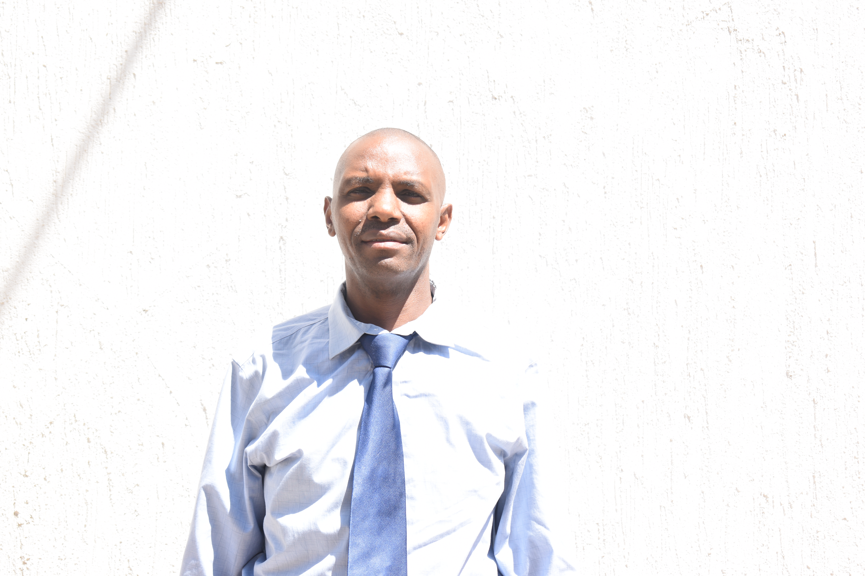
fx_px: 1982
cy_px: 288
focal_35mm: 82
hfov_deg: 24.6
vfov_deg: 16.6
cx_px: 432
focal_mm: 55
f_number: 5.6
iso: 100
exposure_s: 1/100
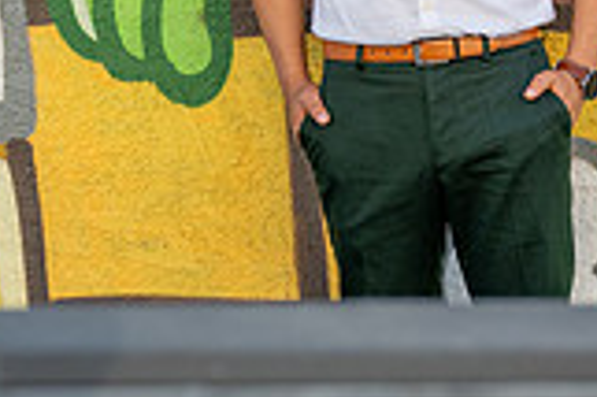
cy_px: -67
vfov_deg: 8.1
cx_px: 664
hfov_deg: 12.1
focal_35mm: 167
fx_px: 2767
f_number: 2.8
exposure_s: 1/800
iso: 400
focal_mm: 37
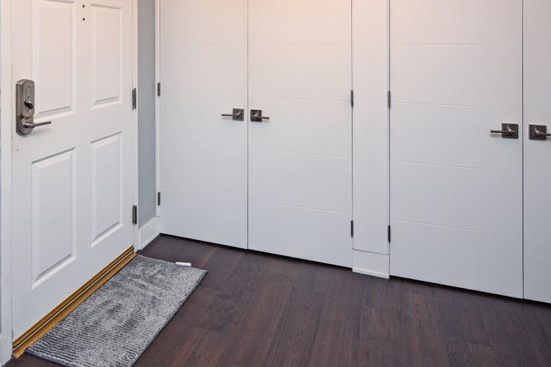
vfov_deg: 45.4
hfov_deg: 69.2
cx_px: 242
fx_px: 398
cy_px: 44
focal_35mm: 26
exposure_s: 1/60
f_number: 4
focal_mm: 14
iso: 250
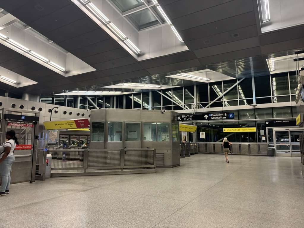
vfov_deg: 56.8
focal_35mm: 24
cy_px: 114
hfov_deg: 71.6
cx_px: 152
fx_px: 211
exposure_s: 1/60
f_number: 1.78
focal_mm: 6.76
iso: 200
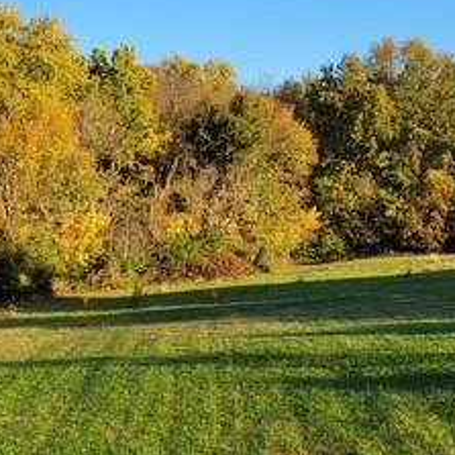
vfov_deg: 26.1
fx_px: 981
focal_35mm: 66
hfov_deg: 25.9
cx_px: 149
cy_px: 263
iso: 40
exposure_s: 1/965
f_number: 1.8
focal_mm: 5.4
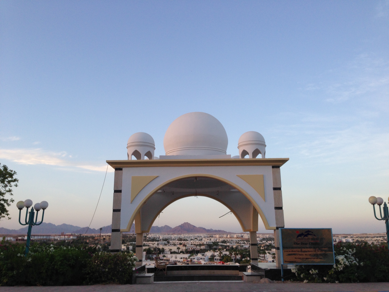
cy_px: 146
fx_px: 371
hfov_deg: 55.4
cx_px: 194
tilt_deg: +14.4
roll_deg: -0.1
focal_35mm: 33
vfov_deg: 42.9
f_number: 2.4
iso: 50
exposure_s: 1/242
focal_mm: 4.12
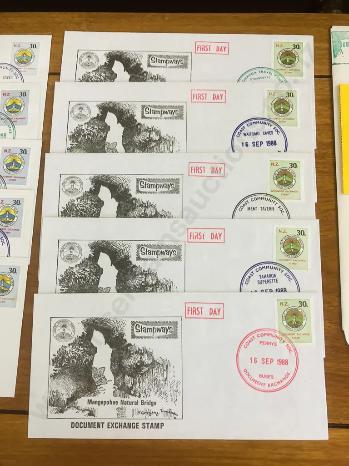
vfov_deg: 63.4
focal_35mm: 28
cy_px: 233
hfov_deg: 49.7
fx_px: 376
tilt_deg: -79.6
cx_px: 174
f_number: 1.8
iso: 125
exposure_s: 1/50
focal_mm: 3.99
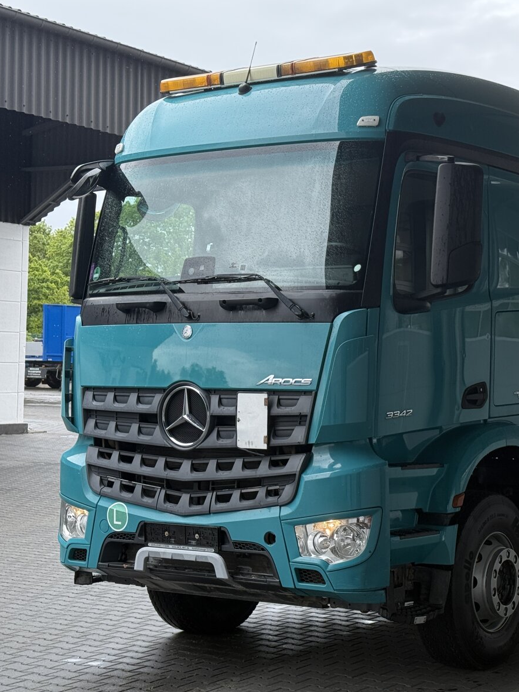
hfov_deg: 22.4
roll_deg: -2.1
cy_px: 346
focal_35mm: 65
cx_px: 390
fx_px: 1300
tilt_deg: +0.6
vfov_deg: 29.8
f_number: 1.78
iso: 64
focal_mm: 6.76
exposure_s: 1/975
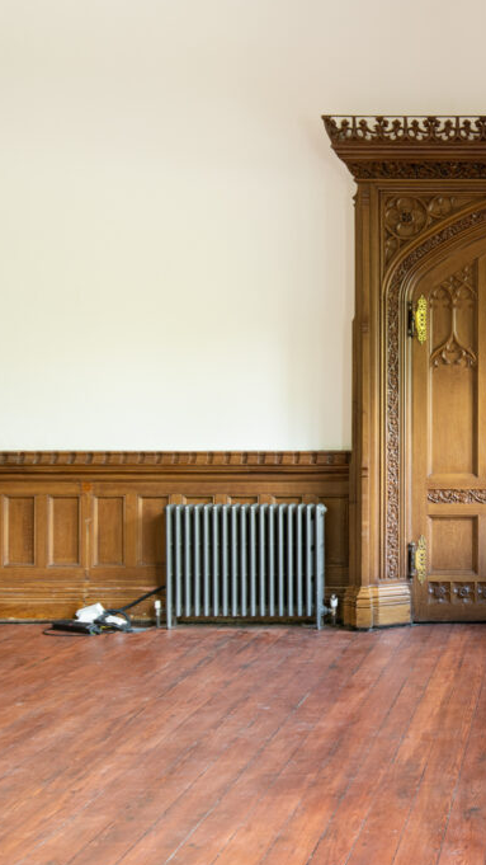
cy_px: 436
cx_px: 532
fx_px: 1100
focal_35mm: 48
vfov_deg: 42.9
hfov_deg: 23.4
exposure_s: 1/2.5
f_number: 8
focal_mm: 30
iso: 400
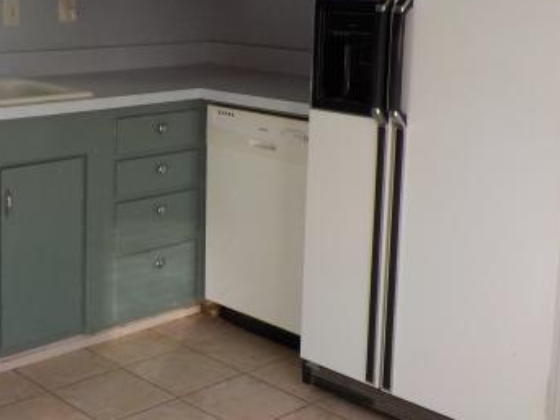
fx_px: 906
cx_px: 176
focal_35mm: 56
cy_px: 108
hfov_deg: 34.0
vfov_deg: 25.8
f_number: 3.3
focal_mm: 4.1
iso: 125
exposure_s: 1/80
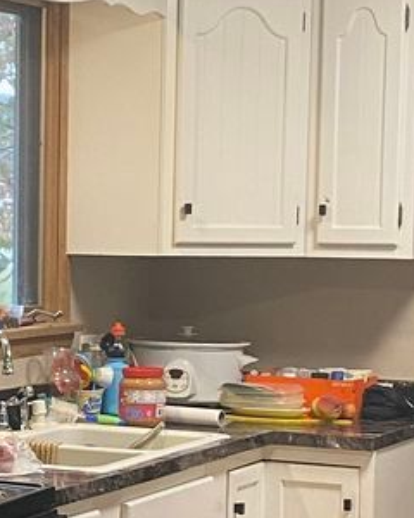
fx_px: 1945
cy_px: 418
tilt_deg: -5.5
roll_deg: -0.7
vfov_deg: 15.1
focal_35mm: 127
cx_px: 28
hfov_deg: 12.0
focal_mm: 4.25
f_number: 1.8
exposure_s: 1/60
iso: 200
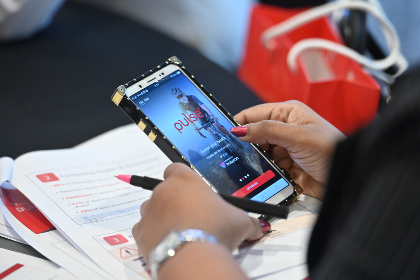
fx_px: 2334
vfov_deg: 6.9
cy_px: 140
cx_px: 210
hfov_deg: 10.3
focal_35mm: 200
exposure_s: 1/400
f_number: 4
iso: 3200
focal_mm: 200
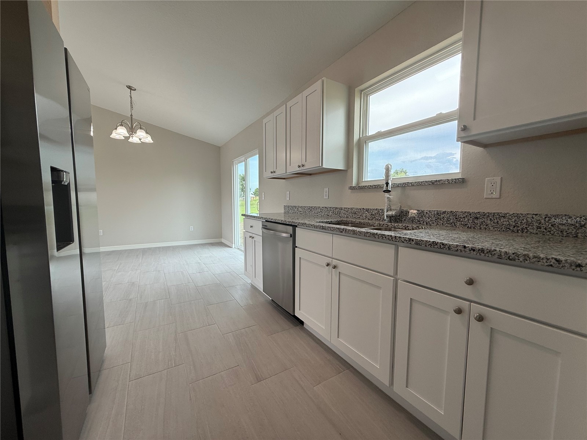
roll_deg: -0.4
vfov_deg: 85.7
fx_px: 237
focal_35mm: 14
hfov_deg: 102.1
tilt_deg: -4.3
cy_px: 220
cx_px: 294
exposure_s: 1/173
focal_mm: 2.22
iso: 64
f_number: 2.2
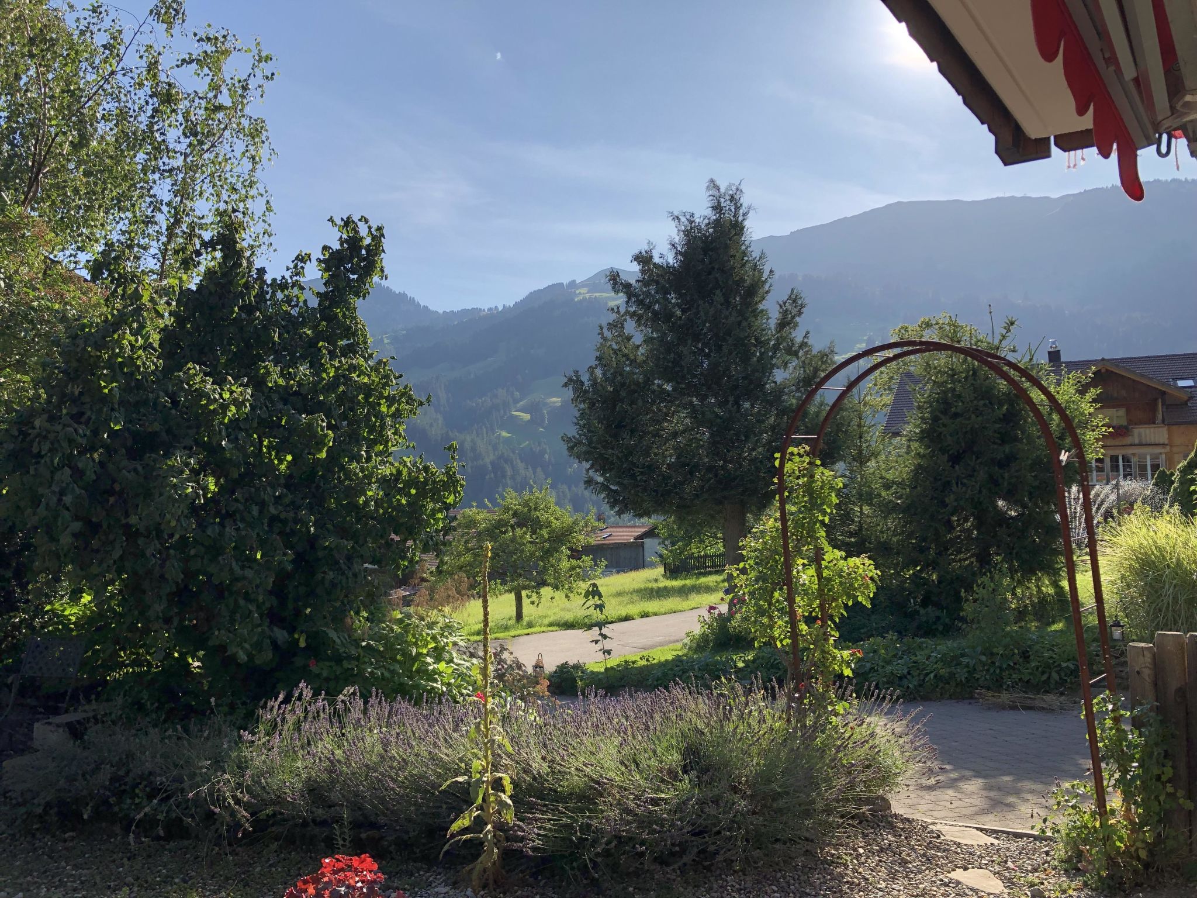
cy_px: 449
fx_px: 968
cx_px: 598
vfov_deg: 49.7
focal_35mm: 28
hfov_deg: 63.4
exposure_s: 1/1869
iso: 20
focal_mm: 3.99
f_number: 1.8
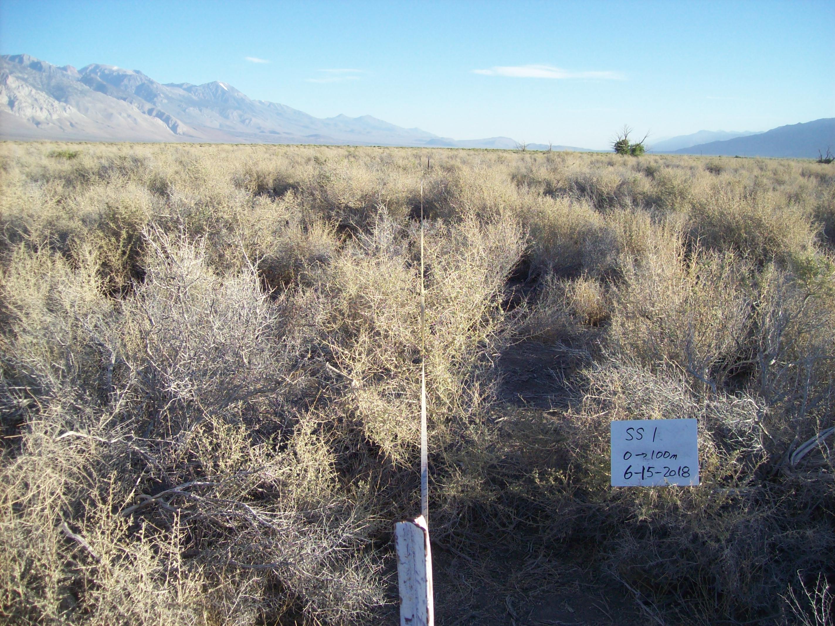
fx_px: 868
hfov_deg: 51.4
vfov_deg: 39.6
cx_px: 418
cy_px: 313
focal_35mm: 36
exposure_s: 1/544
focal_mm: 6
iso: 80
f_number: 2.7
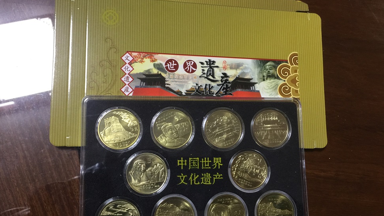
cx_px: 193
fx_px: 326
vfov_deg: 36.6
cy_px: 126
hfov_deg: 61.0
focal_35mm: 32
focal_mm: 4.15
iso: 80
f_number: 2.2
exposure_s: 1/17
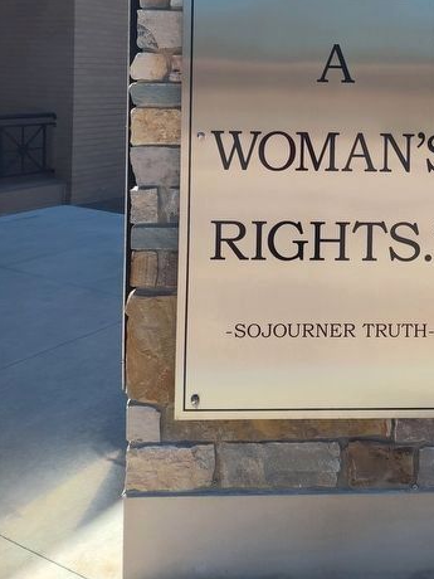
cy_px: 77
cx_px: 353
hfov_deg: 34.7
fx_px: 669
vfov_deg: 43.4
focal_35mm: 40
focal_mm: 5.56
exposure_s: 1/1244
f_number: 1.8
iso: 100
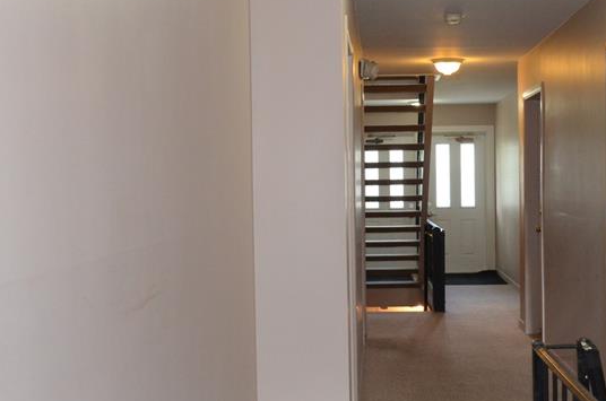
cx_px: 379
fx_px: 1058
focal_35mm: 63
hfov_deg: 31.8
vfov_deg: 21.5
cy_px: 221
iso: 1800
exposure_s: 1/60
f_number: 3.8
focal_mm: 22
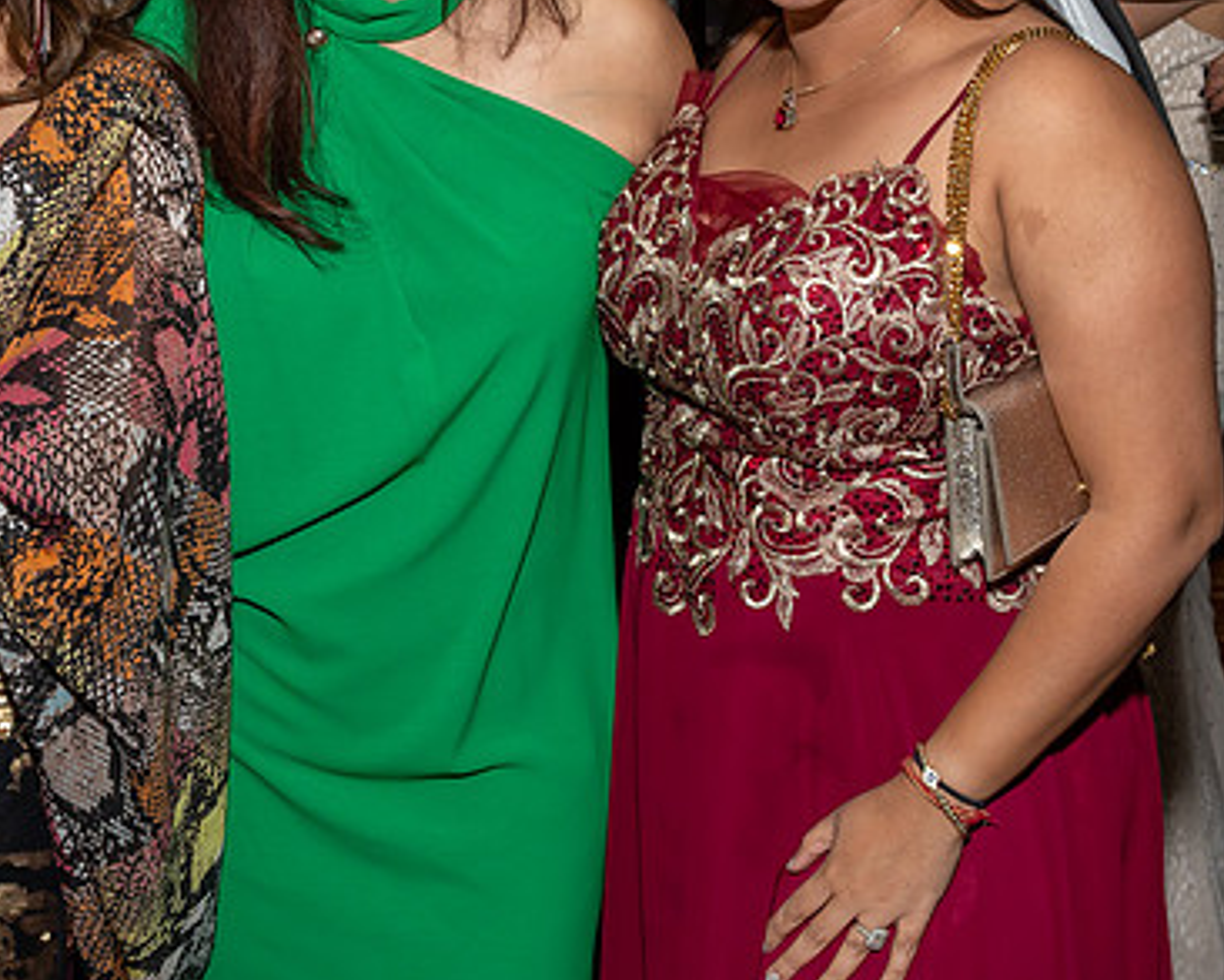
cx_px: 454
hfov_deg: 25.0
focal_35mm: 76
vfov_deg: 20.1
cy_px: 283
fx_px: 2754
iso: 500
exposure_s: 1/250
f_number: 7.1
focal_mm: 22
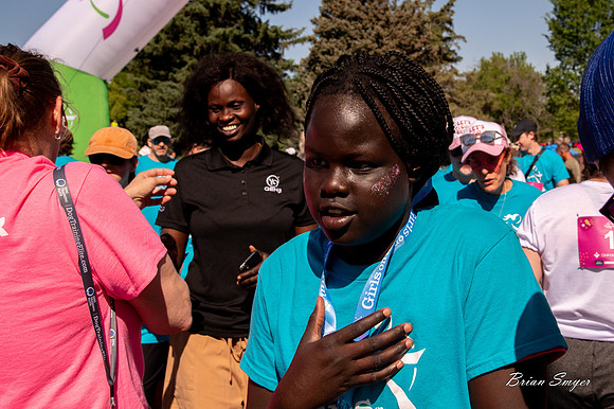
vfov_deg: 24.2
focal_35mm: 56
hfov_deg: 35.7
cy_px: 150
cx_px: 388
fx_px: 948
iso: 800
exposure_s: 1/2500
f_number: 11
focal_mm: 44
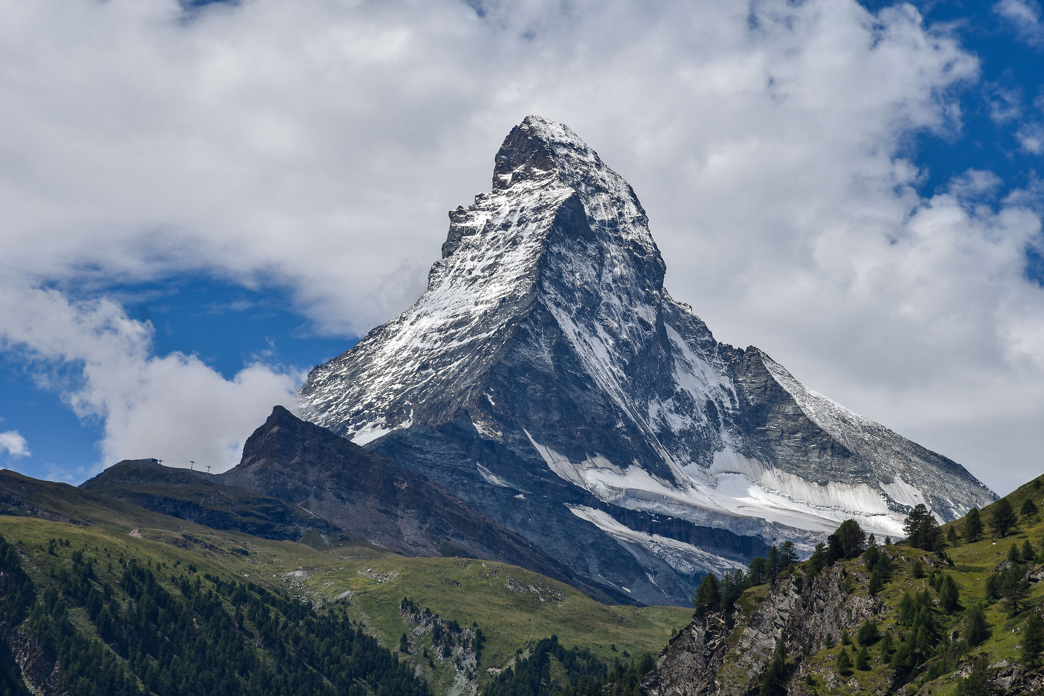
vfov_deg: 11.3
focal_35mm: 121
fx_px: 3508
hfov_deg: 16.9
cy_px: 346
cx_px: 522
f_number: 9
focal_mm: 120
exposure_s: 1/320
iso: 100
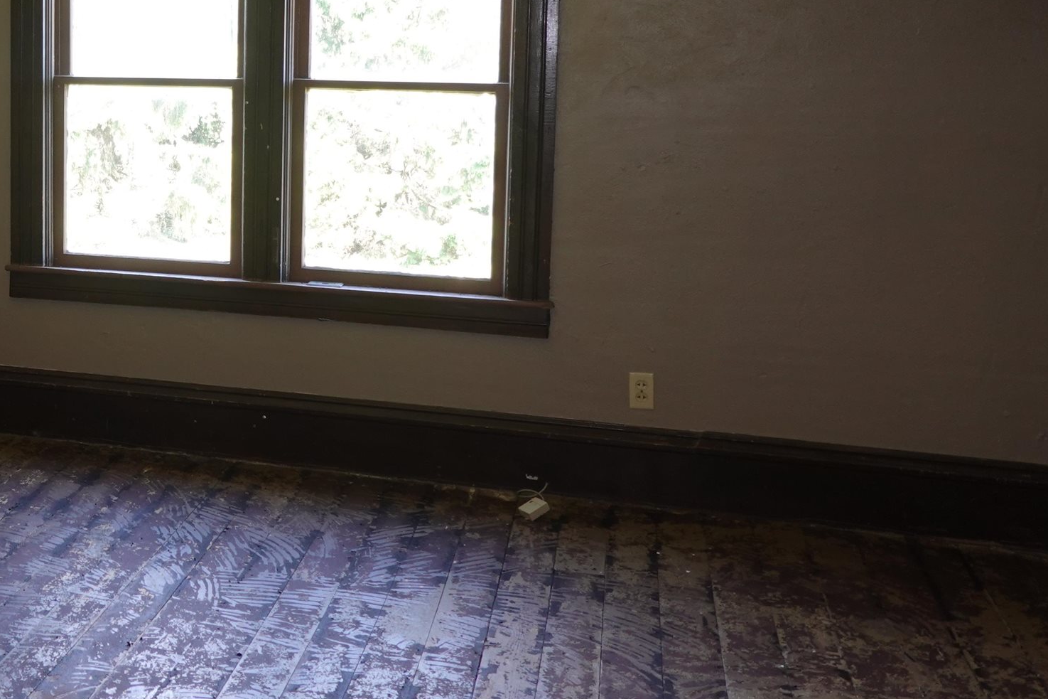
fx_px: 1455
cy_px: 167
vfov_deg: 26.6
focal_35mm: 50
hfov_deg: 36.3
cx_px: 43
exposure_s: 1/30
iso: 160
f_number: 2.8
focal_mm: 9
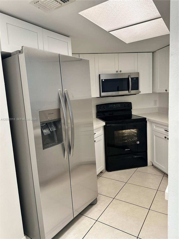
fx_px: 165
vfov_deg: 71.6
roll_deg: +2.4
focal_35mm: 24
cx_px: 90
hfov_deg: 56.8
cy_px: 120
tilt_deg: -7.4
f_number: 1.78
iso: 250
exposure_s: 1/60
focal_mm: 6.86
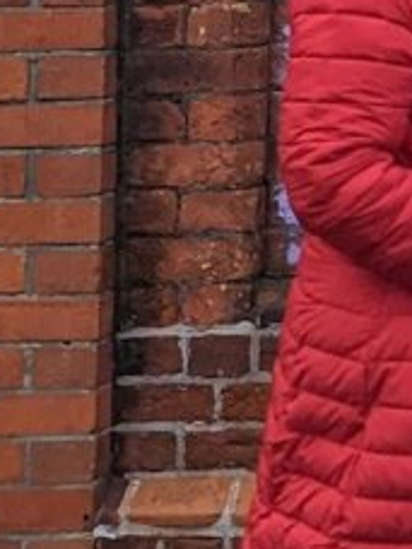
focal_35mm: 162
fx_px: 2571
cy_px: -284
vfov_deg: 11.7
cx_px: 1200
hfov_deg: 8.0
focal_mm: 6.81
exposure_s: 1/750
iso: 49
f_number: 1.85
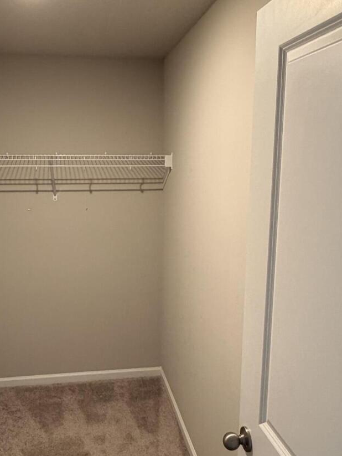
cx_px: 148
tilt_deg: -8.6
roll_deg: -1.9
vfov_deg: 53.9
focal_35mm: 34
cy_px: 243
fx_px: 448
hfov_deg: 41.7
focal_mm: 2.22
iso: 320
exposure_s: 1/60
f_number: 2.2
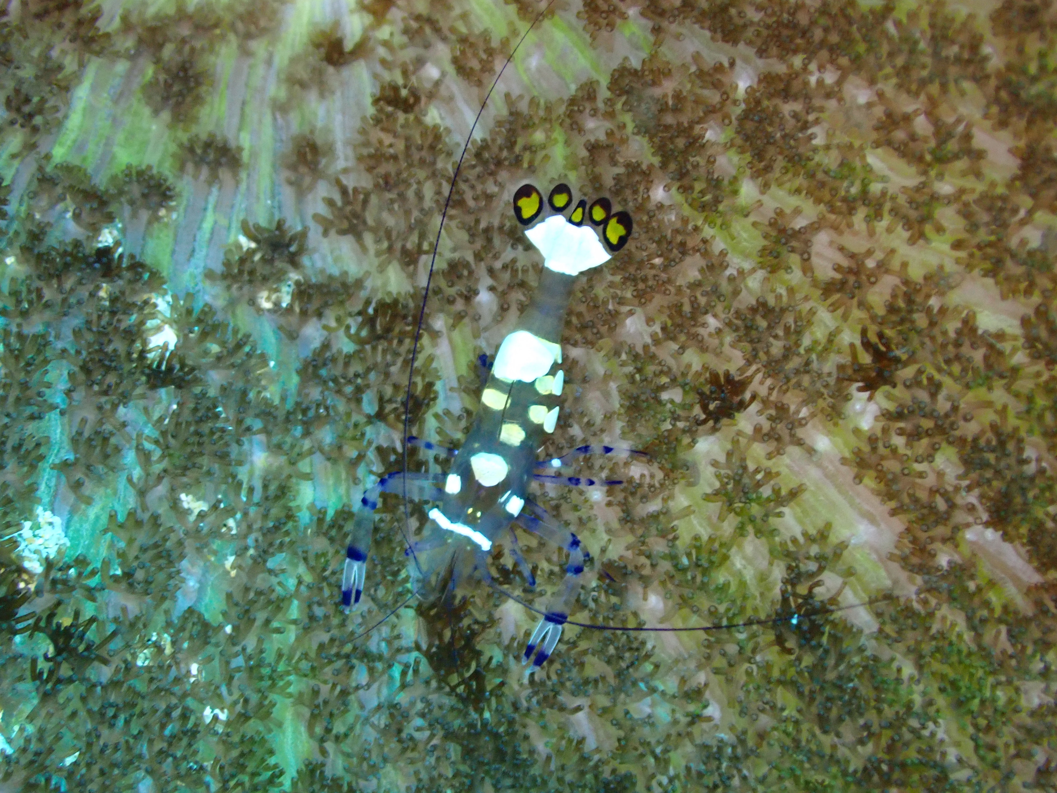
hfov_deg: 19.6
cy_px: 396
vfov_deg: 14.8
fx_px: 3054
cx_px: 528
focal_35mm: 100
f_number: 4.9
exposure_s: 1/250
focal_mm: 18
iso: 800
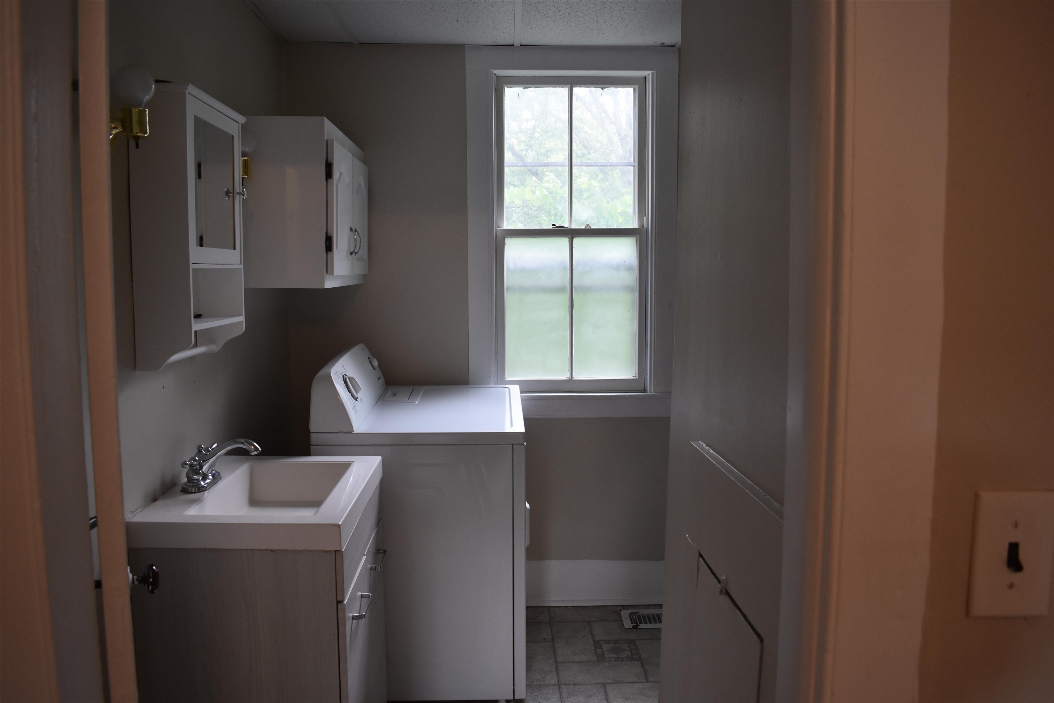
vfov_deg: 47.9
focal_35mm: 27
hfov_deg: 67.4
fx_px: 790
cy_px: 352
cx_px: 527
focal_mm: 18
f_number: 5
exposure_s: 1/100
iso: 800
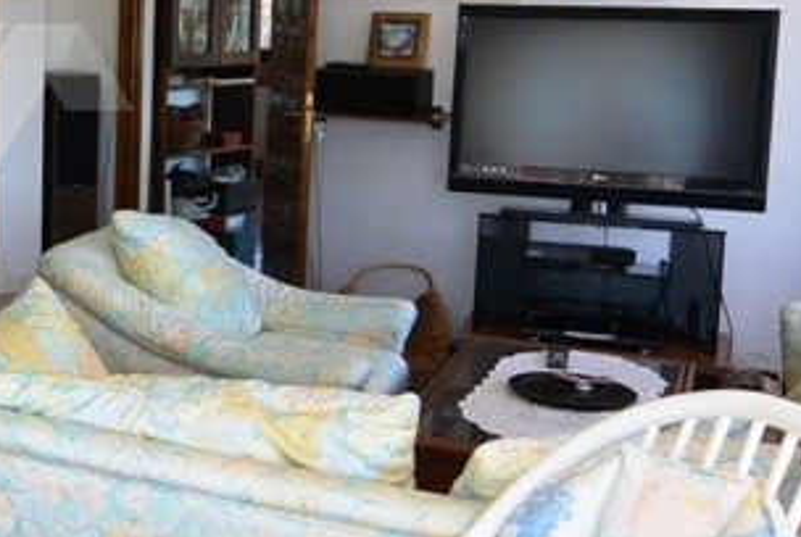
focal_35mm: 61
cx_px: 11
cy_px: 161
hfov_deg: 30.6
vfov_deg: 22.2
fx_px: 1360
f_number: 3.5
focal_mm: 11
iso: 400
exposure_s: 1/200
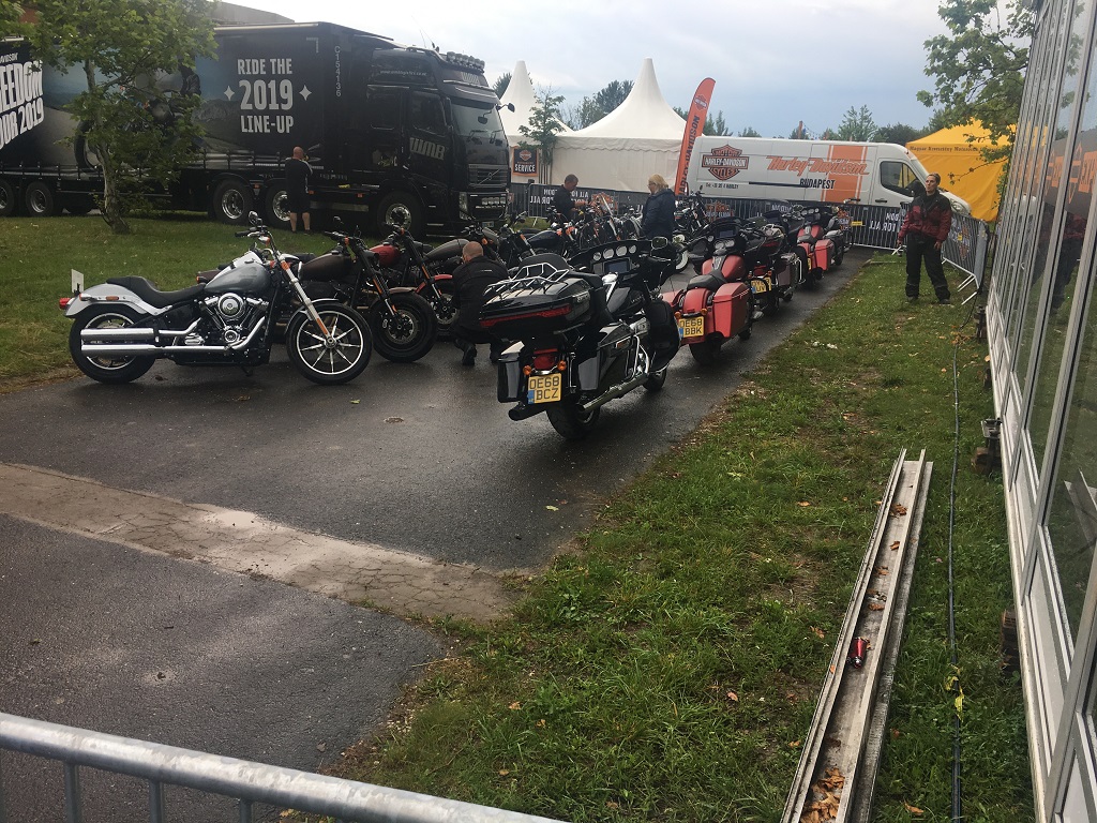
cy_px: 412
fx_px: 919
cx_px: 548
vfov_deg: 48.2
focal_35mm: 29
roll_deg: -1.4
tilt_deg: -15.4
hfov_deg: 61.7
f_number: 2.2
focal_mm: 4.15
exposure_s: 1/349
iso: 25
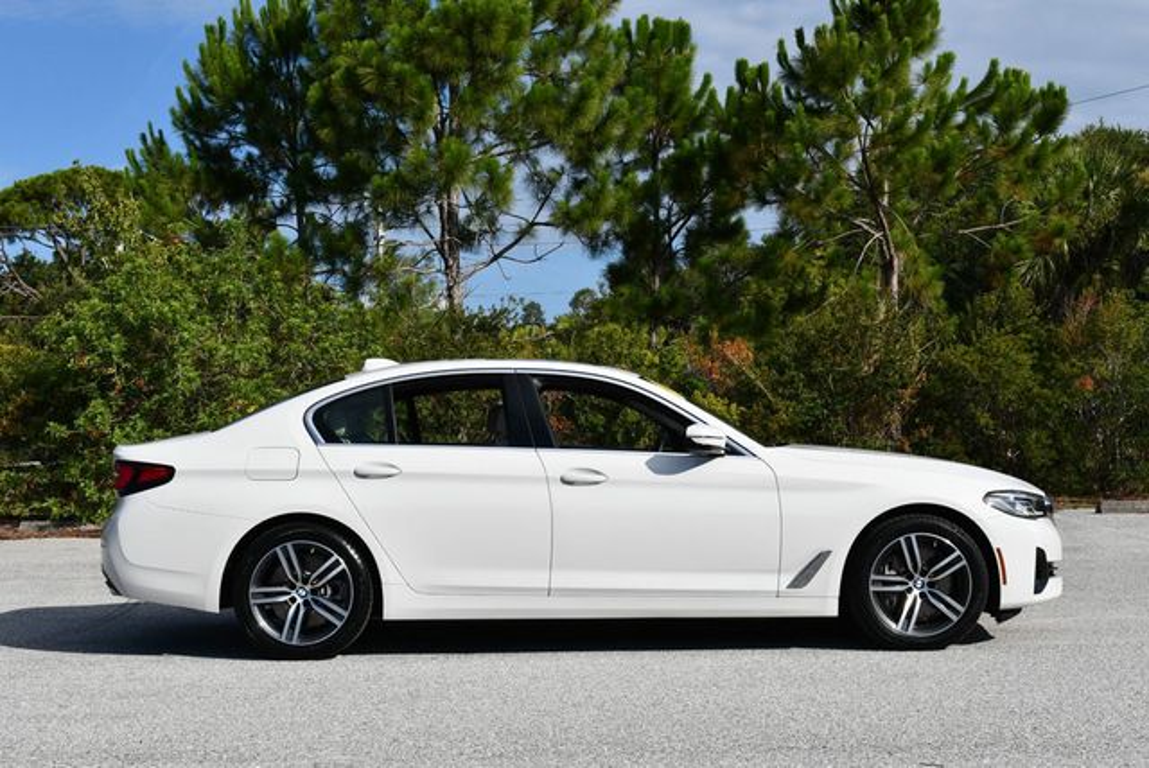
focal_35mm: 52
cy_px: 384
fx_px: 1661
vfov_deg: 26.0
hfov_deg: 38.2
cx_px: 574
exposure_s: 1/320
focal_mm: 26
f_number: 9
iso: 100
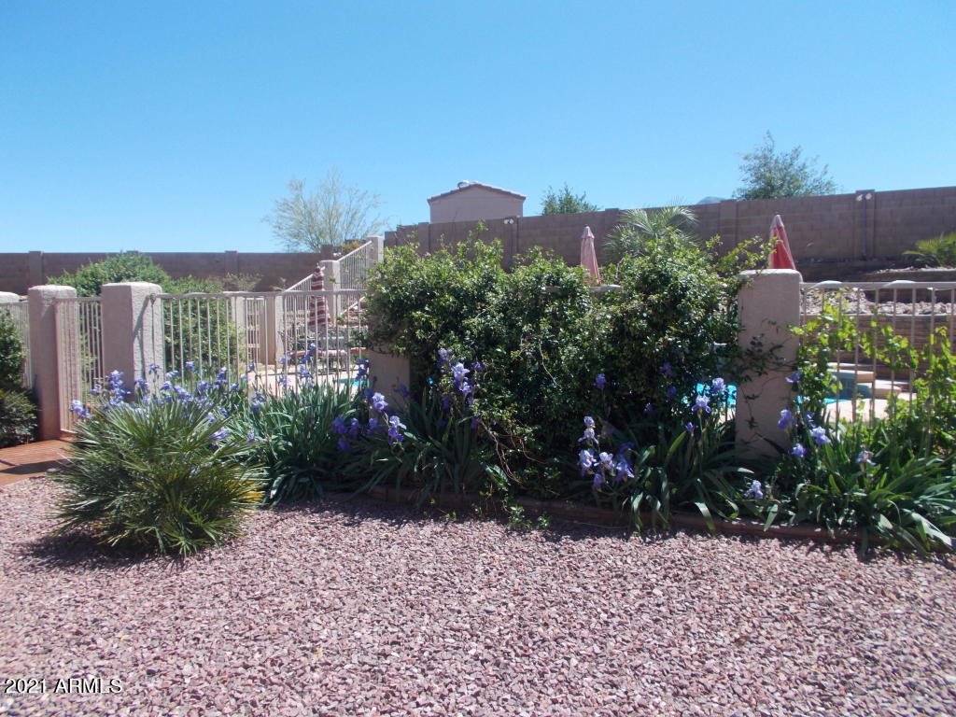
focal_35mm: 26
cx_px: 478
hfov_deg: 67.3
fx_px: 718
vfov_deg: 53.1
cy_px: 358
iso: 80
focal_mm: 4.6
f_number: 8
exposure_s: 1/100
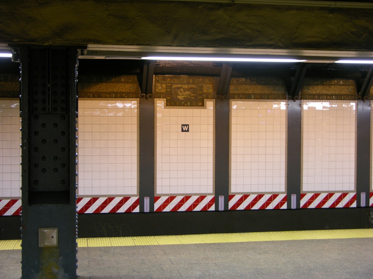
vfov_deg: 25.2
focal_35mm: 58
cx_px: 186
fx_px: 625
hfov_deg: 33.2
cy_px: 140
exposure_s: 1/3.5
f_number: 3.1
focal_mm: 14.7
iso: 77
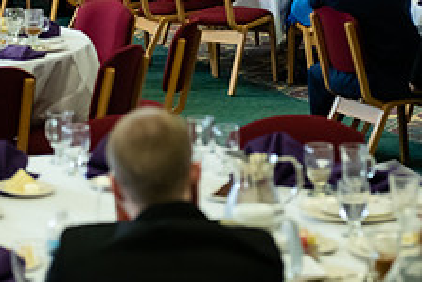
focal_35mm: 161
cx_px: 161
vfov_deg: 8.4
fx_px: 1888
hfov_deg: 12.7
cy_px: -75
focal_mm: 62
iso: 2000
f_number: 3.2
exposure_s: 1/200
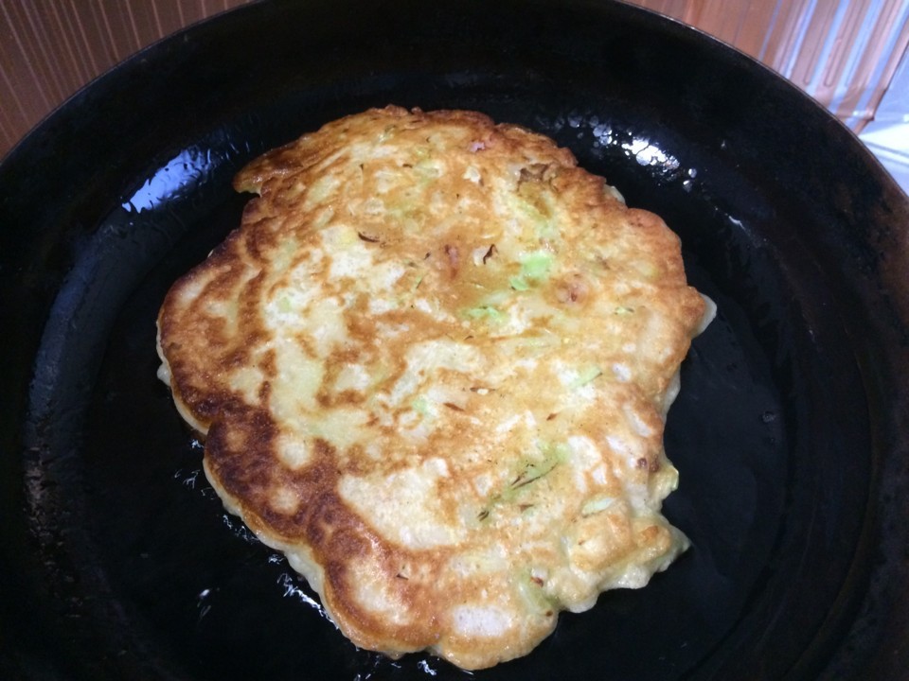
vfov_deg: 48.2
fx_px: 762
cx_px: 454
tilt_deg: -56.5
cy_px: 340
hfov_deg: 61.7
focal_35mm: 29
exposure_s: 1/24
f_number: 2.2
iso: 320
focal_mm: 4.15
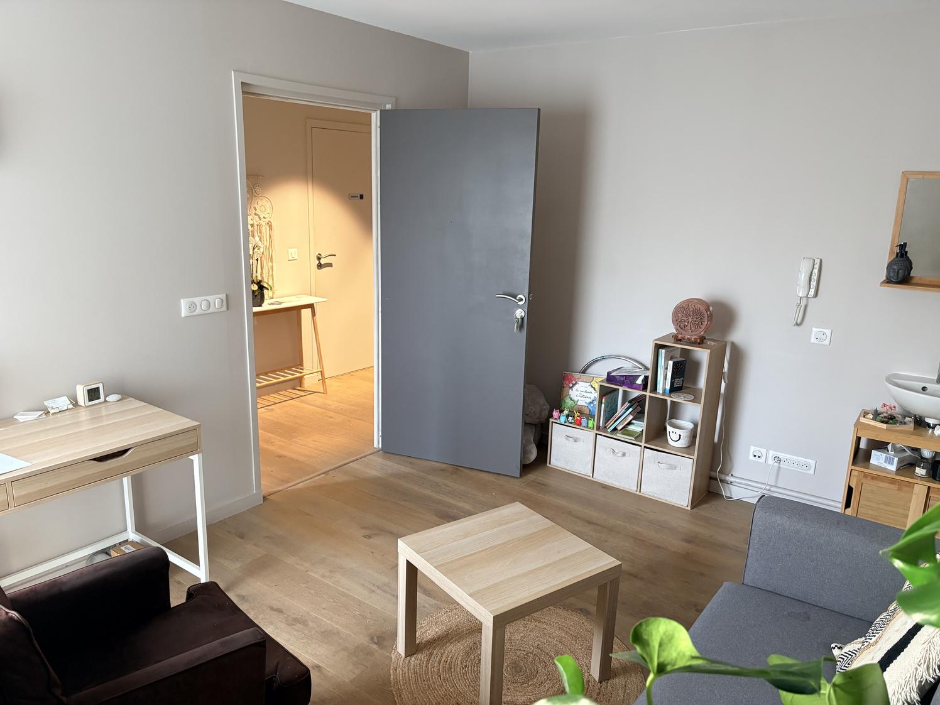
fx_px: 706
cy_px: 352
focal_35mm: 26
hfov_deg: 67.3
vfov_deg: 53.1
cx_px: 470
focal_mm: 5.96
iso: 250
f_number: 1.6
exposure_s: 1/60
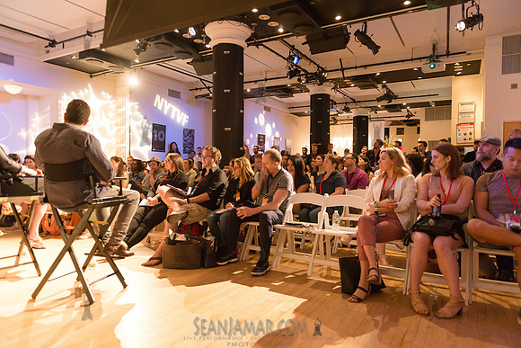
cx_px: 260
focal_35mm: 24
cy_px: 174
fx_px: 347
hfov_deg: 73.7
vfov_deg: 53.2
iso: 4000
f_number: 2.8
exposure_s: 1/200
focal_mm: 24
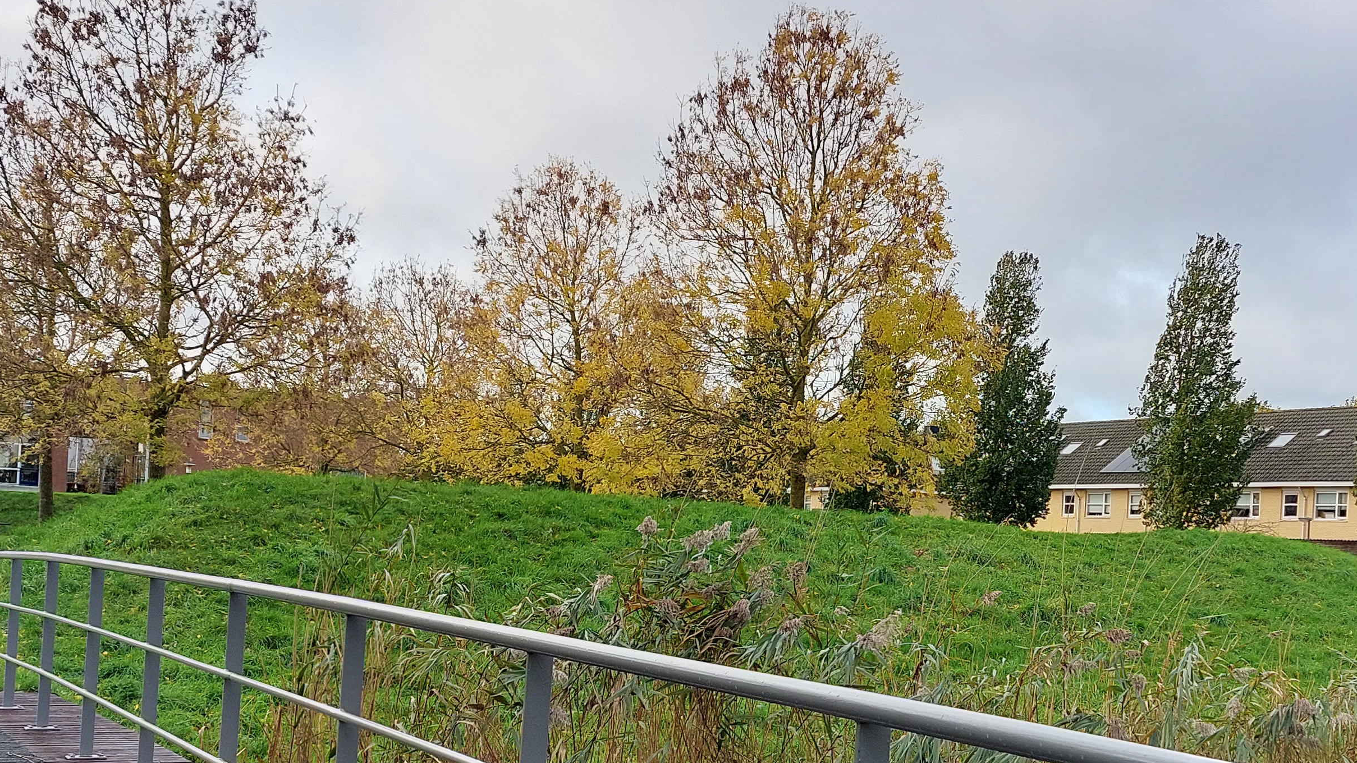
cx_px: 918
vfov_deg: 23.6
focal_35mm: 50
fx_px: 1799
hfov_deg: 40.7
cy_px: 602
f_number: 1.8
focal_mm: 5.23
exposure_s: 1/300
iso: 25
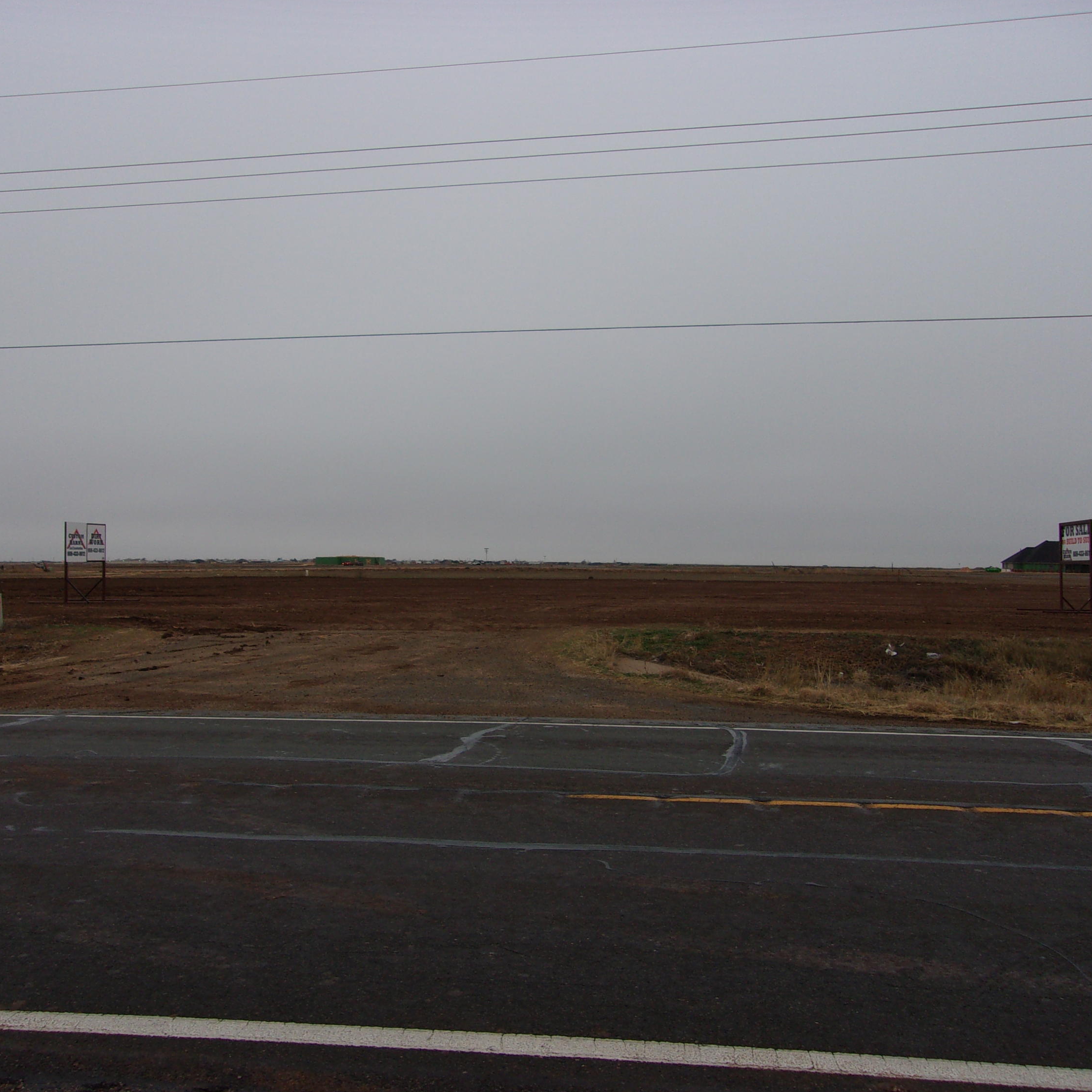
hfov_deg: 51.1
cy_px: 547
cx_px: 511
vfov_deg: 51.1
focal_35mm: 32
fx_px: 1142
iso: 80
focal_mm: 4.9
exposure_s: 1/340
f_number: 3
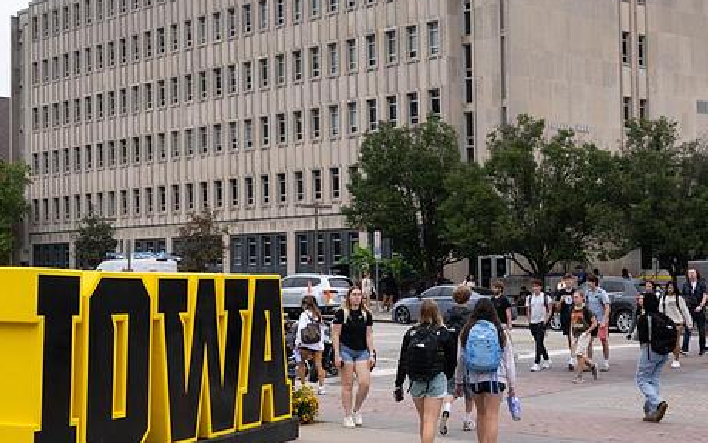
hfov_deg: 31.9
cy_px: 208
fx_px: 1235
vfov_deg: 20.3
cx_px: 288
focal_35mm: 64
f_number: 9
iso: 400
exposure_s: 1/320
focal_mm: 45
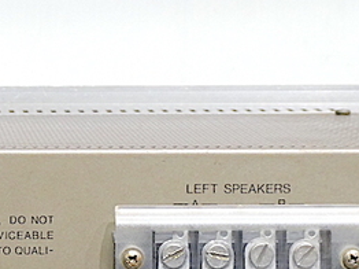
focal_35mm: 290
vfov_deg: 5.1
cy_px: 408
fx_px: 3005
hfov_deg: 6.8
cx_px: -70
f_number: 4.7
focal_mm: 14.1
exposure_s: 1/5
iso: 200
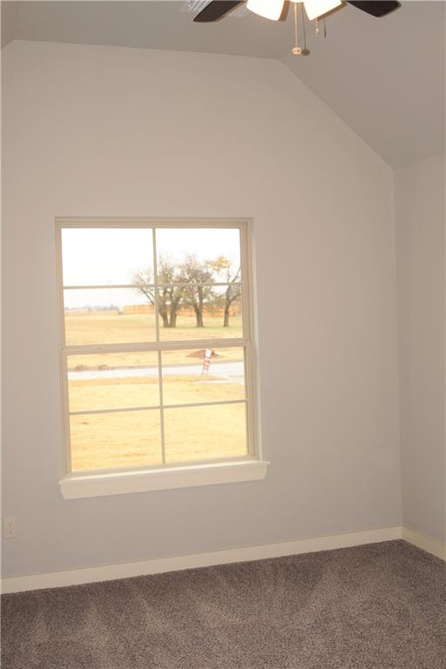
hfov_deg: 34.2
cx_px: 223
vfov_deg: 49.6
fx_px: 725
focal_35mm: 39
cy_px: 334
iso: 100
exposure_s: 1/60
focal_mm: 26
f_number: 4.5
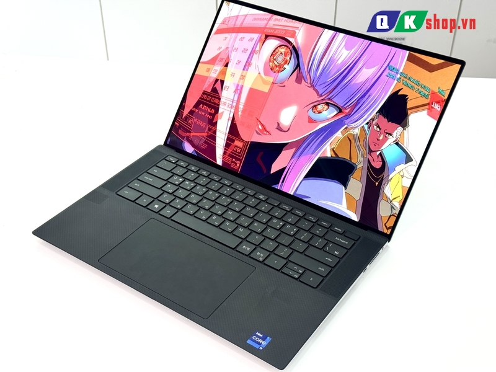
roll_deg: +0.9
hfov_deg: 39.7
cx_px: 248
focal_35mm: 48
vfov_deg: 30.3
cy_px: 186
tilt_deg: -37.2
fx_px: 688
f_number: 1.78
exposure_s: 1/121
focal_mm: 6.76
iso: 50
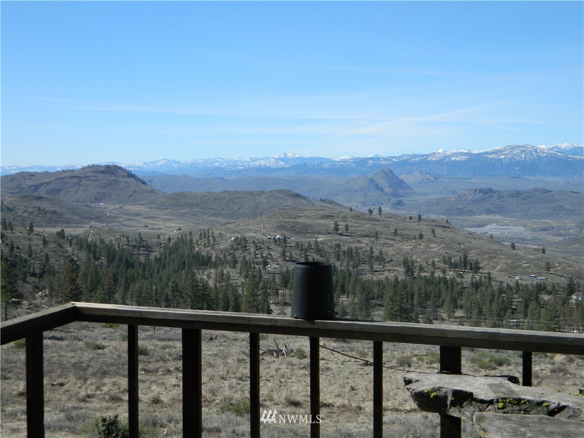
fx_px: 793
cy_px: 219
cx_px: 292
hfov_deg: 40.4
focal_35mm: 47
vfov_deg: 30.9
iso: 80
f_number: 3.6
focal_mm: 8.4
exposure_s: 1/800
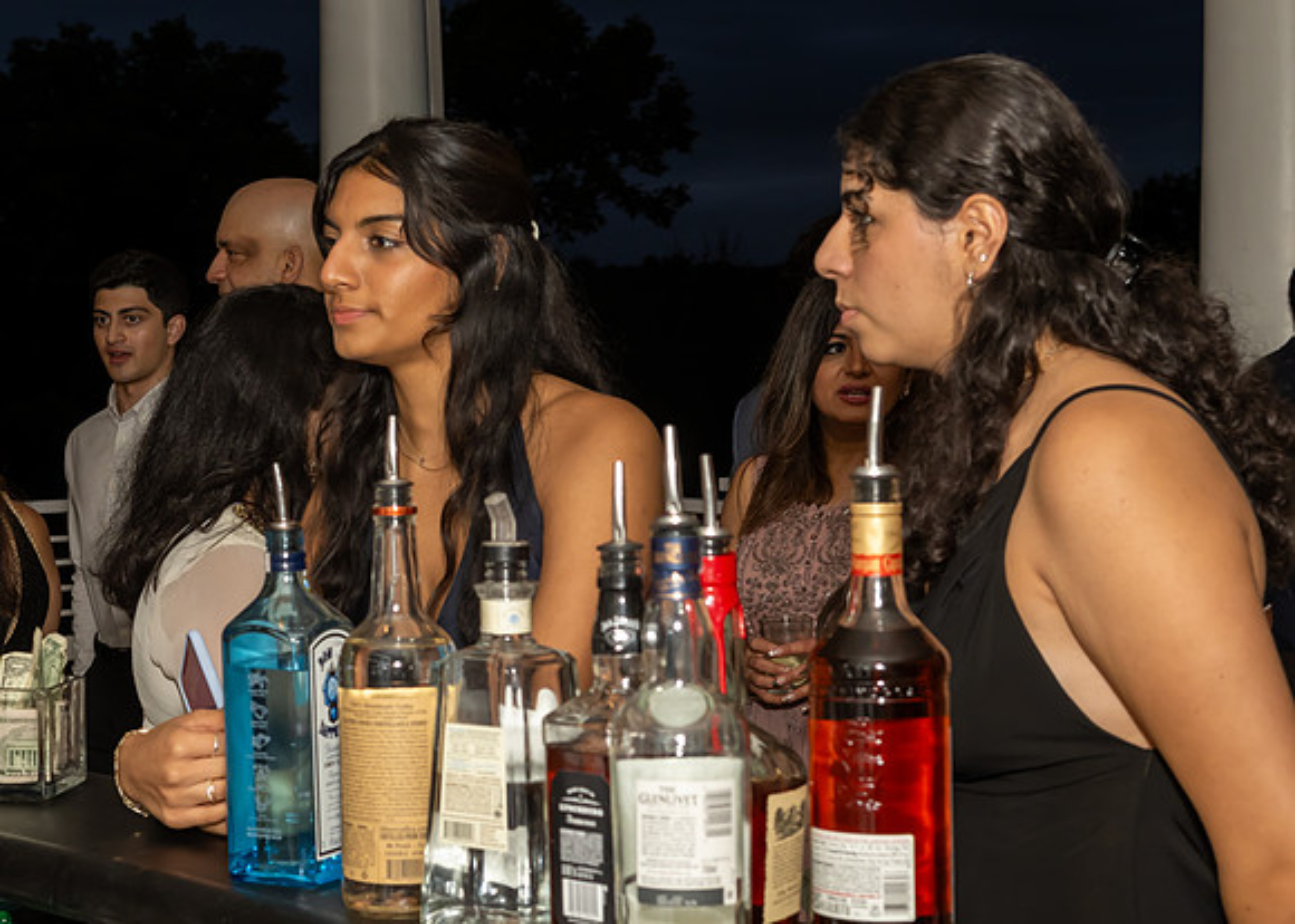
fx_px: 2623
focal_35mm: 71
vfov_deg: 20.0
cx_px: 466
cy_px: 463
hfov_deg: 27.6
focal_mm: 38
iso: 800
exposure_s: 1/250
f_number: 6.3
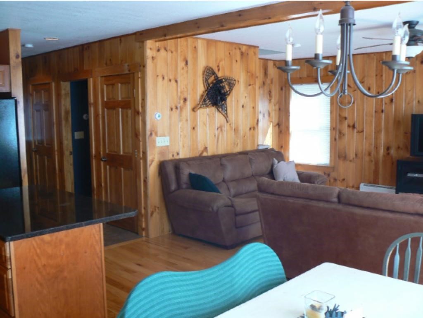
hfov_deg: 51.3
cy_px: 159
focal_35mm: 36
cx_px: 212
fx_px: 440
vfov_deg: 39.7
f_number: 2.8
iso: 125
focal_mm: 6
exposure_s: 1/30
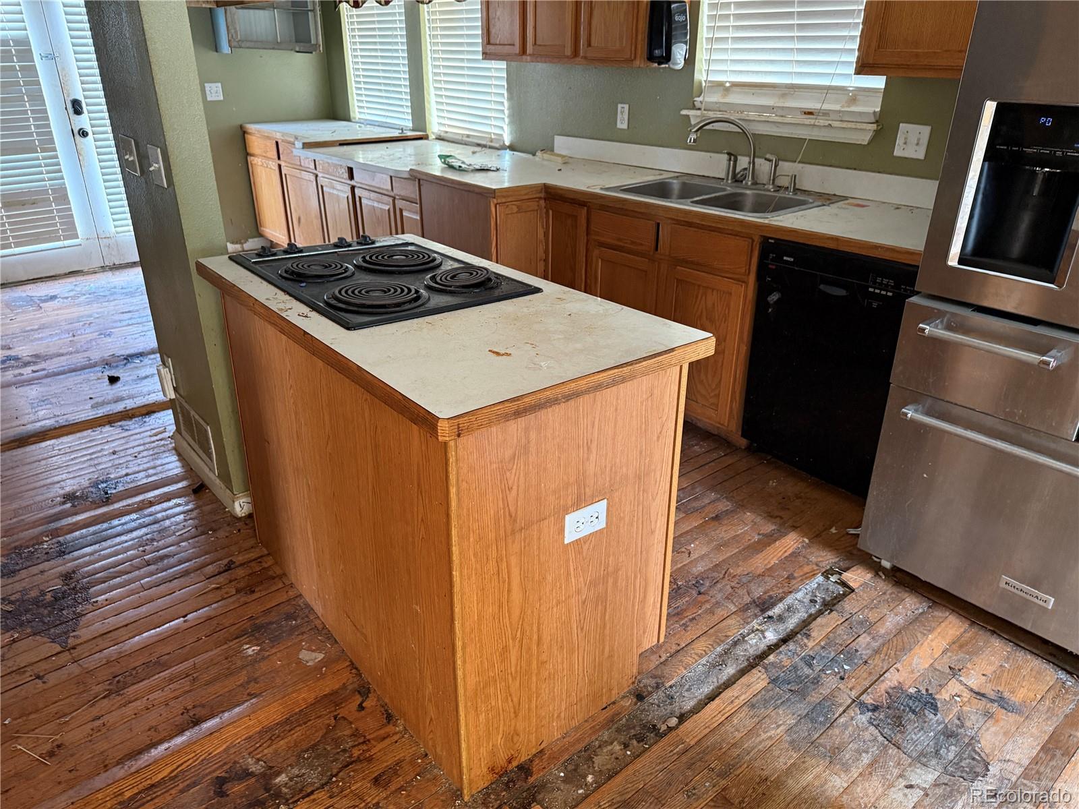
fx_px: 748
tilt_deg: -24.5
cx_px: 540
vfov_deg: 56.8
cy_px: 404
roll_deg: -0.1
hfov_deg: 71.6
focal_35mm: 24
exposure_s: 1/60
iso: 500
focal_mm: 6.76
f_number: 1.78
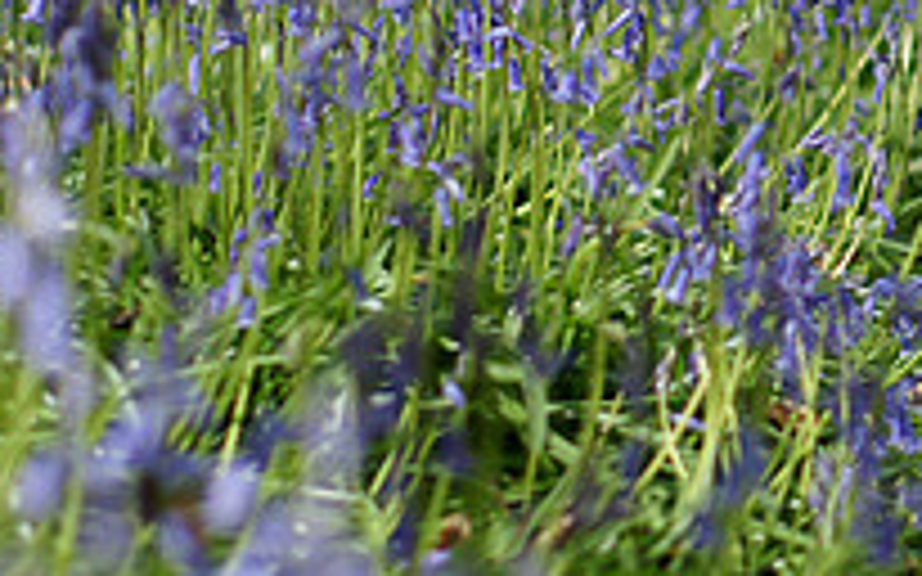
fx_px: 5426
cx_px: 1201
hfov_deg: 9.5
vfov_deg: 6.1
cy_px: 25
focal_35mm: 216
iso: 200
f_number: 2
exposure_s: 1/1500
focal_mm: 50
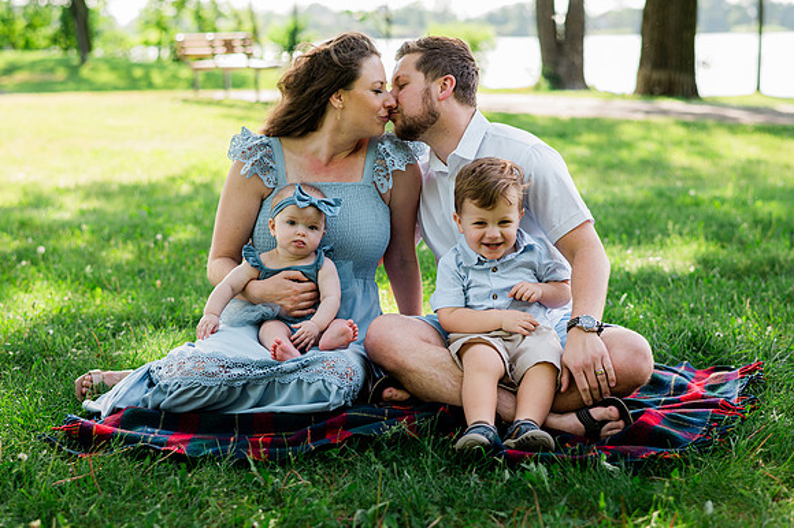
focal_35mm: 62
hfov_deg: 32.2
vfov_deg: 21.8
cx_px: 382
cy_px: 284
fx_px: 1375
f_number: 2.8
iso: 160
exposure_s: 1/500
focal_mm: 58
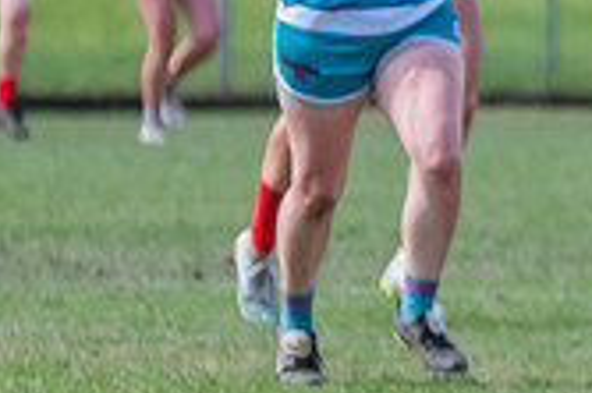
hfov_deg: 1.7
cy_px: 84
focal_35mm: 1235
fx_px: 20289
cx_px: 1233
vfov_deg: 1.1
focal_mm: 220
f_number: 5.6
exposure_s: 1/1600
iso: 800
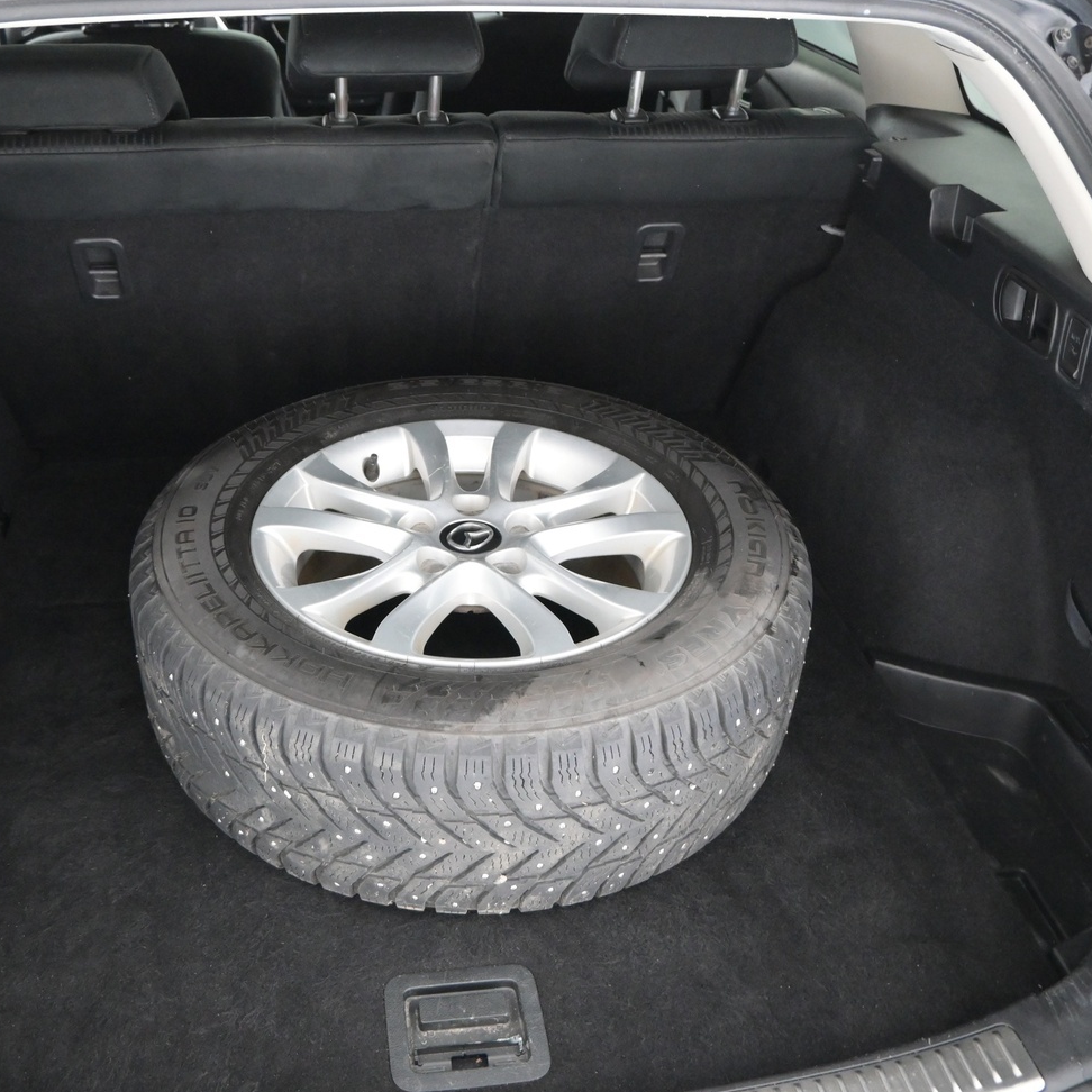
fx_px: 1213
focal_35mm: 34
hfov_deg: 48.2
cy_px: 529
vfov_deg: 48.4
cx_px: 448
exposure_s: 1/25
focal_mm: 16
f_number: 3.5
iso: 3600
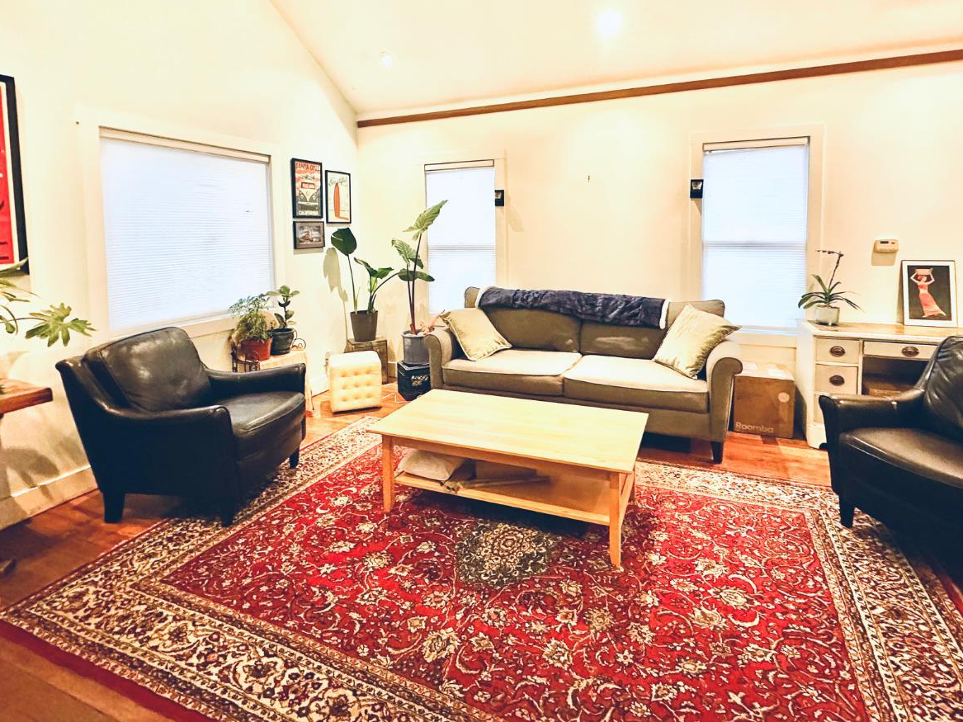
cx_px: 509
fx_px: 501
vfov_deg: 70.2
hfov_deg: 87.7
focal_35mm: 18
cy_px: 260
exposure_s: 1/60
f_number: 2.2
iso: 800
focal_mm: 2.22
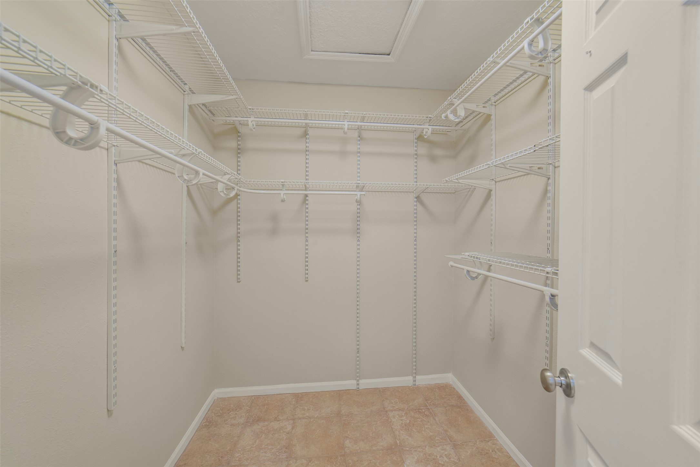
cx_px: 350
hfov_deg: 104.2
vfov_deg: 81.2
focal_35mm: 14
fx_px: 272
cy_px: 234
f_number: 11
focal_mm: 14
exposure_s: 1/6
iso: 500
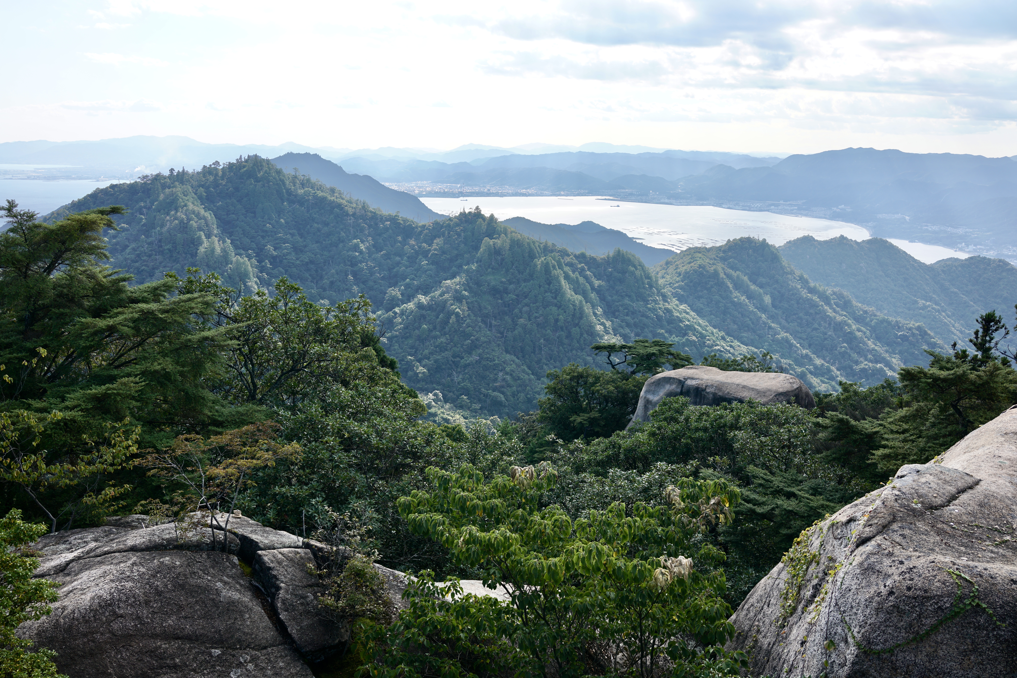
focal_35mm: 35
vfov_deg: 37.9
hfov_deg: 54.4
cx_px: 508
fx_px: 989
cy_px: 339
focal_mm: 35
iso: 100
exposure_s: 1/250
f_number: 7.1
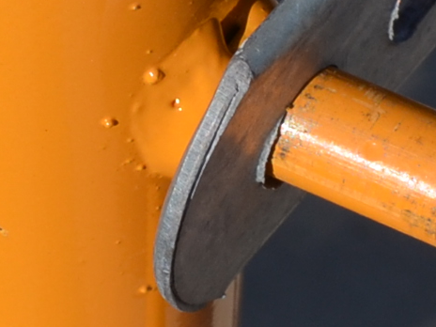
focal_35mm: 298
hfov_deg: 6.6
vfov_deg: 5.0
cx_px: 59
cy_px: 23
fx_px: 3753
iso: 200
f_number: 8
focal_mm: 26
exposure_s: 1/250
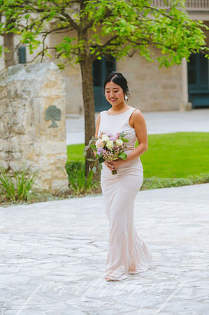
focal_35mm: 125
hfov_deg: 10.9
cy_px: 158
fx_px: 1091
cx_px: 104
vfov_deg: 16.4
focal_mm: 125
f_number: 2.8
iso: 400
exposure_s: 1/1000
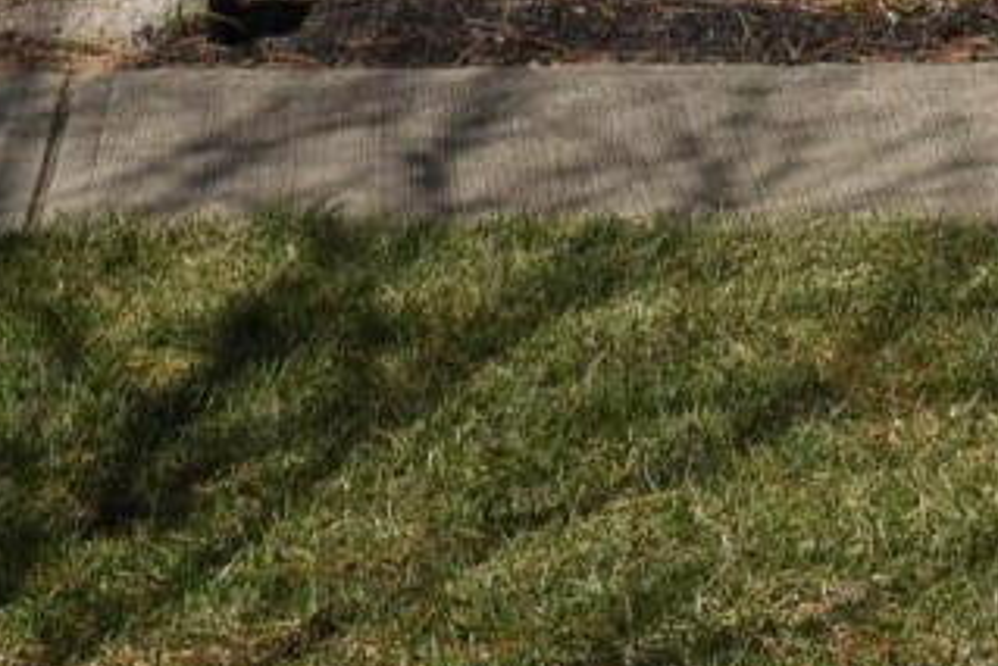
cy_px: -1763
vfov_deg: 5.0
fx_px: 7048
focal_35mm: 254
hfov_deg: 8.1
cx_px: 885
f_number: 10
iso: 100
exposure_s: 1/400
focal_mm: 27
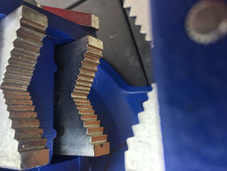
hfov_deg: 61.7
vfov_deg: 48.2
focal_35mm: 29
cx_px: 114
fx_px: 190
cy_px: 86
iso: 50
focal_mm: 4.15
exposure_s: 1/120
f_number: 2.2
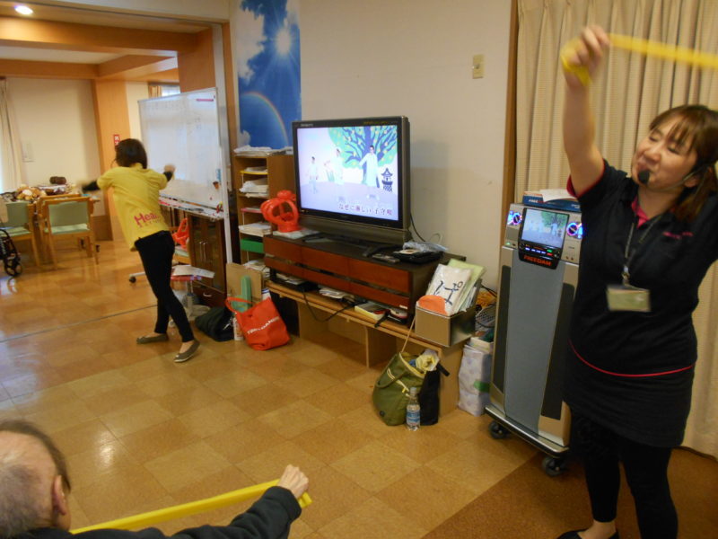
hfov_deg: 67.3
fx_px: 539
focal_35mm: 26
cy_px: 270
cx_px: 359
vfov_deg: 53.1
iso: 400
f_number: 3.2
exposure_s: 1/30
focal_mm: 4.6
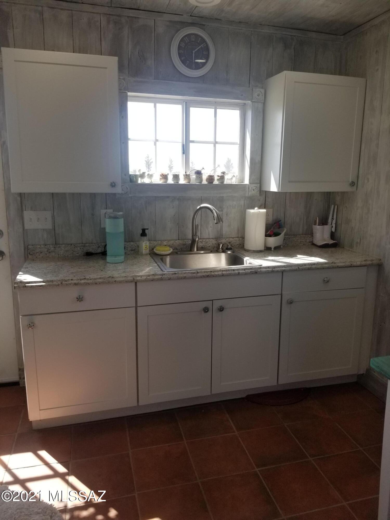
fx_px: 391
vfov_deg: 67.3
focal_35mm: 26
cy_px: 260
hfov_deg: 53.1
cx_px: 195
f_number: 1.7
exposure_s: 1/384
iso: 50
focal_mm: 4.25
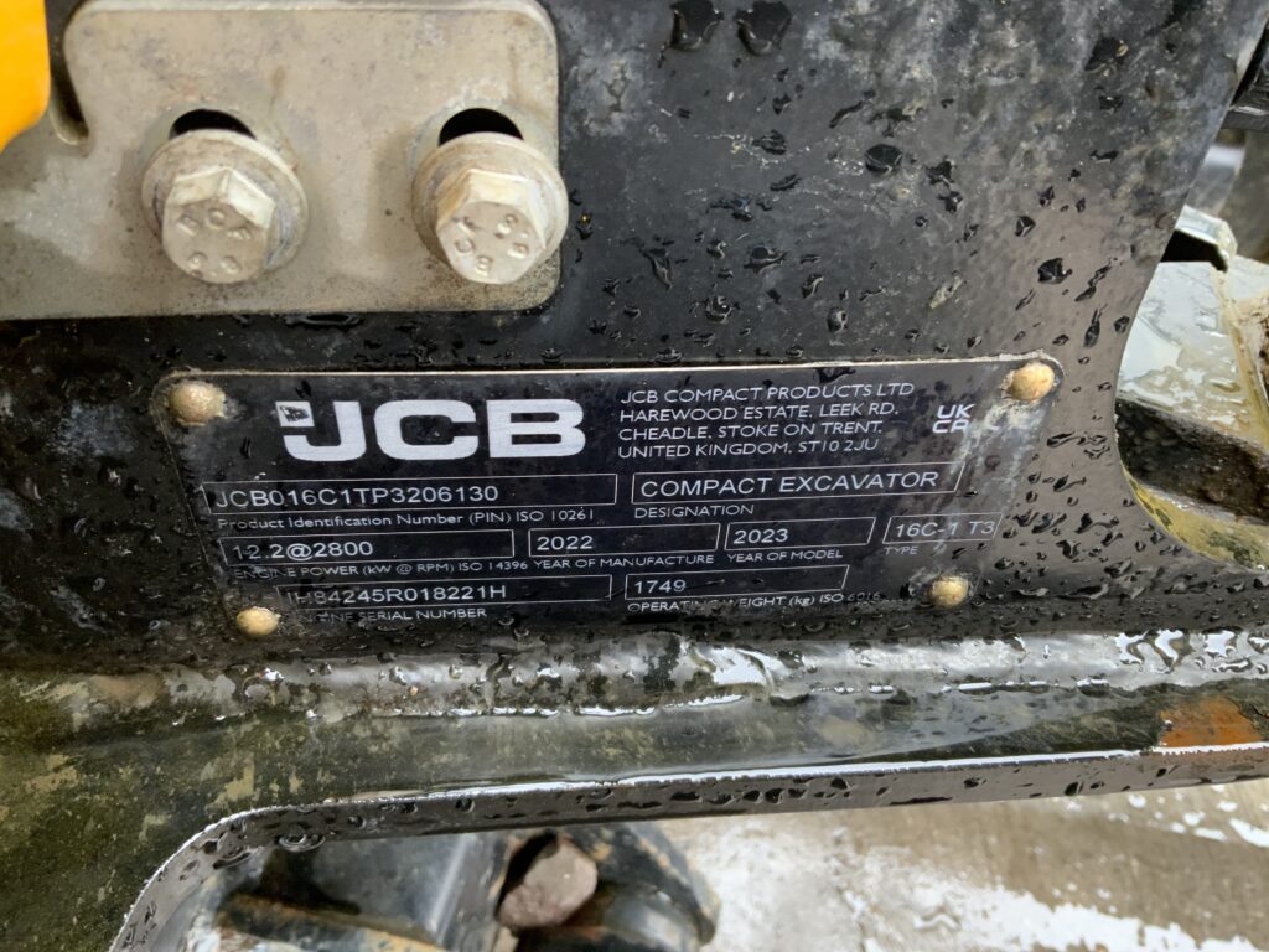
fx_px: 1063
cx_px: 634
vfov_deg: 48.2
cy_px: 476
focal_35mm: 29
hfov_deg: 61.7
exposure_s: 1/60
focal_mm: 3
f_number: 1.8
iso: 160
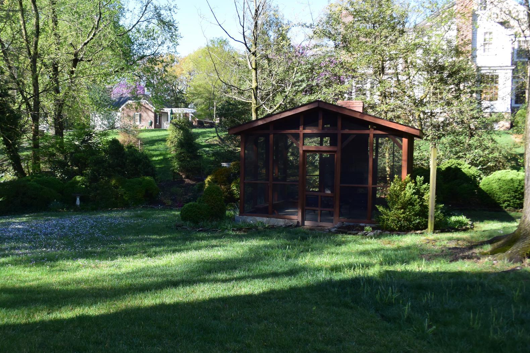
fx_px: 515
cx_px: 193
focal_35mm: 35
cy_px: 188
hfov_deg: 53.7
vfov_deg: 37.8
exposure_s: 1/250
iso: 160
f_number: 4
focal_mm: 10
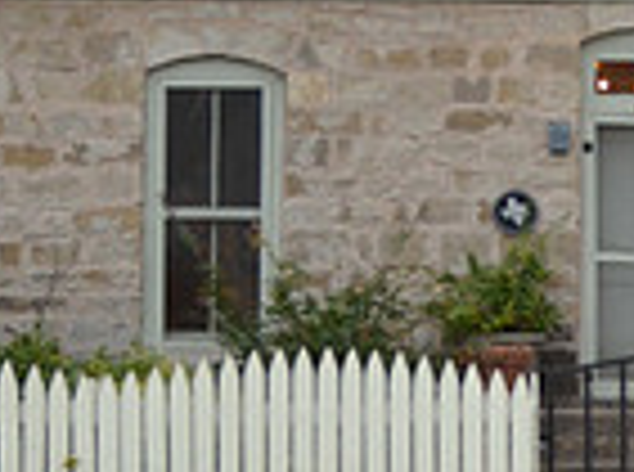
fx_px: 3471
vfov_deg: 7.8
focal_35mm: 190
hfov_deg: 10.3
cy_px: 162
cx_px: 733
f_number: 4
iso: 640
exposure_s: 1/60
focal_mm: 32
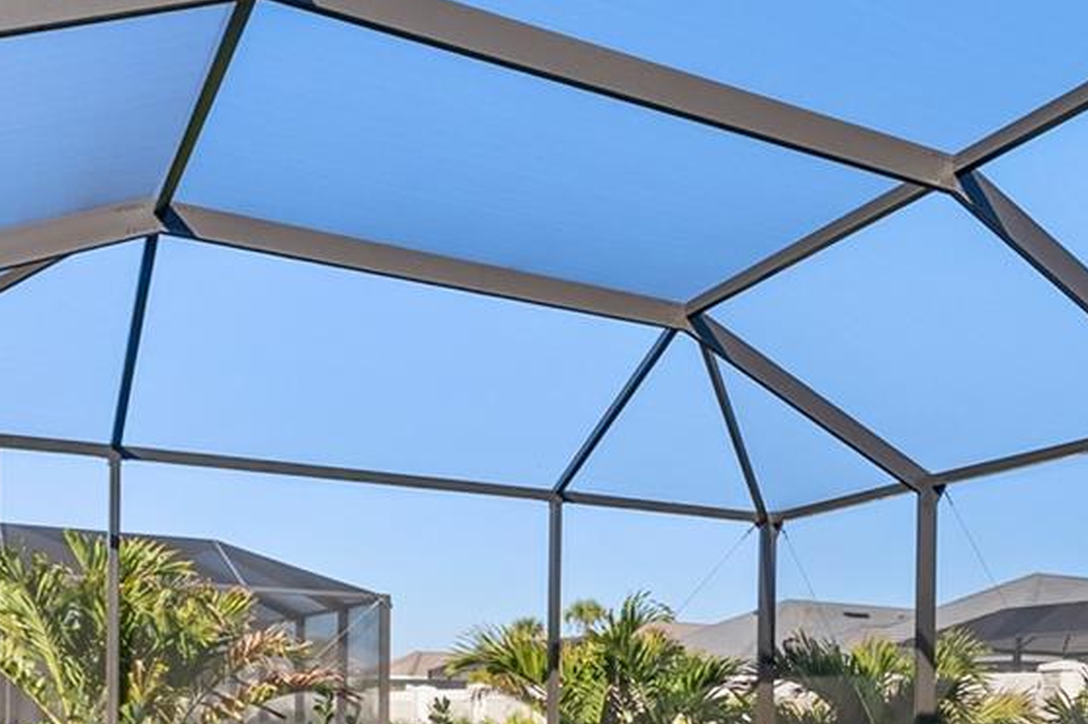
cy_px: 730
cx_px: 1031
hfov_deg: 38.9
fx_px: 1390
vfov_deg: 27.5
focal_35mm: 46
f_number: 2.8
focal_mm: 16
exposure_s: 1/2500
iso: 250
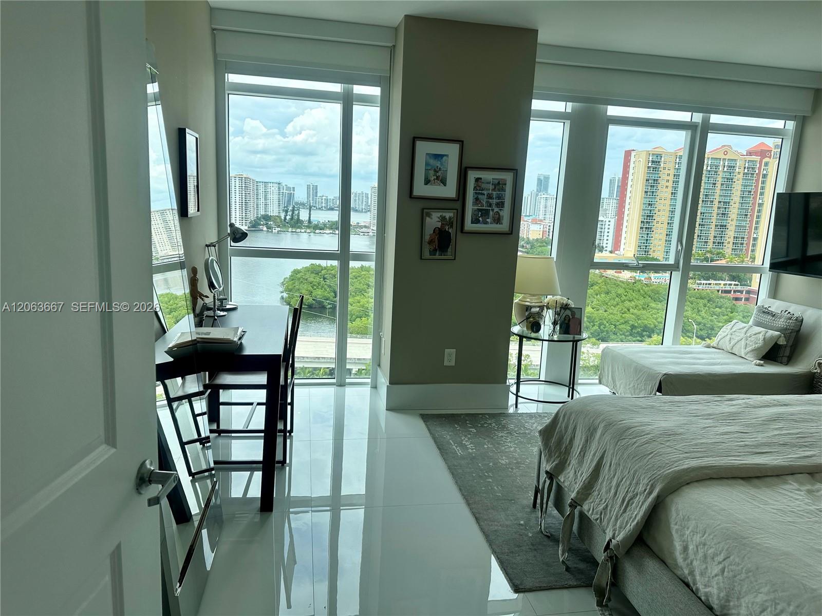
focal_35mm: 24
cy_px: 308
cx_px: 411
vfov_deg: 56.8
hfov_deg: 71.6
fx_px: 570
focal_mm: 6.86
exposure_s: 1/1304
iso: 80
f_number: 1.78
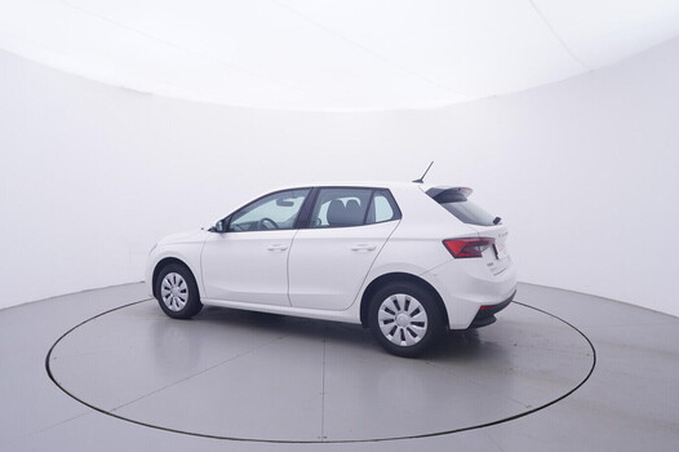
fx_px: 443
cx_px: 335
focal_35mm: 24
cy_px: 232
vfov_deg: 54.0
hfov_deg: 74.9
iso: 200
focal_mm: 15
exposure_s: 1/80
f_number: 5
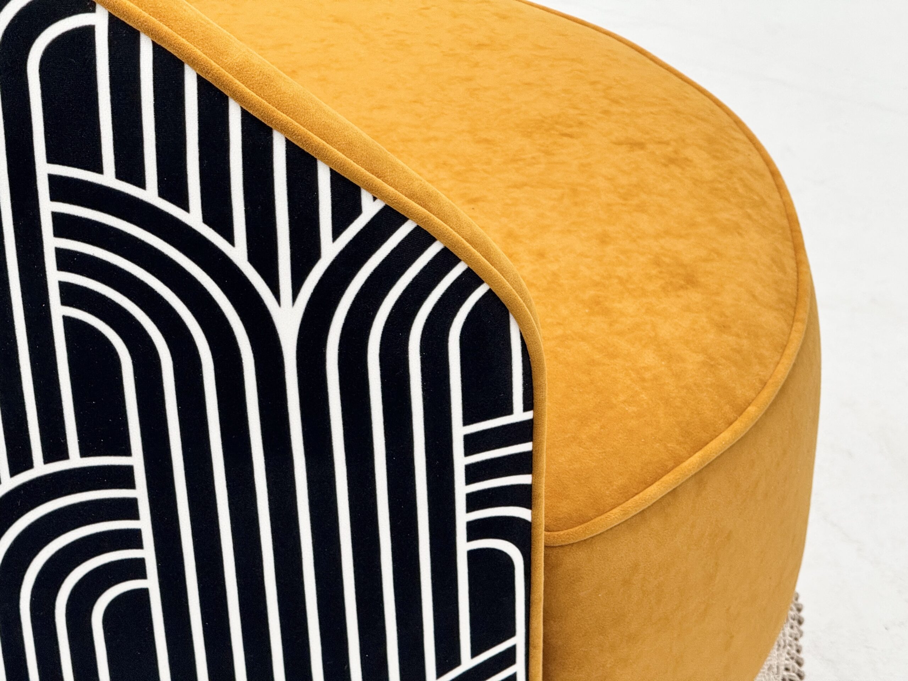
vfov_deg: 12.3
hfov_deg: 16.4
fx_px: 3148
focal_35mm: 120
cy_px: 340
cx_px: 454
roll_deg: +0.3
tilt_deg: -34.8
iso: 160
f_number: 2.8
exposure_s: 1/100
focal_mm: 15.66
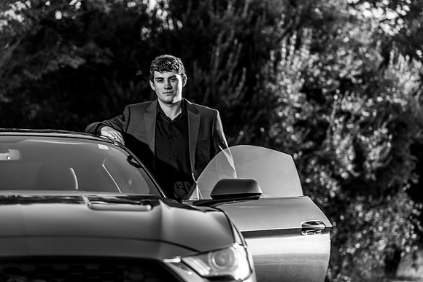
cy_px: 141
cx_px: 212
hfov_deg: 17.1
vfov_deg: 11.4
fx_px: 1410
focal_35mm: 120
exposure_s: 1/80
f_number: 4
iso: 31
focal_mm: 120
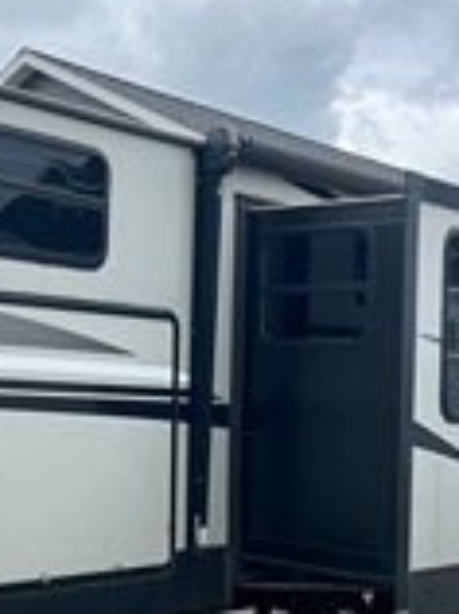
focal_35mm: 66
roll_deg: -2.4
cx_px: 27
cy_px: 350
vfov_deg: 29.4
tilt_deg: +1.2
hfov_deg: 21.6
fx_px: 1170
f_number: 1.5
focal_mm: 5.7
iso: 50
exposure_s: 1/3831
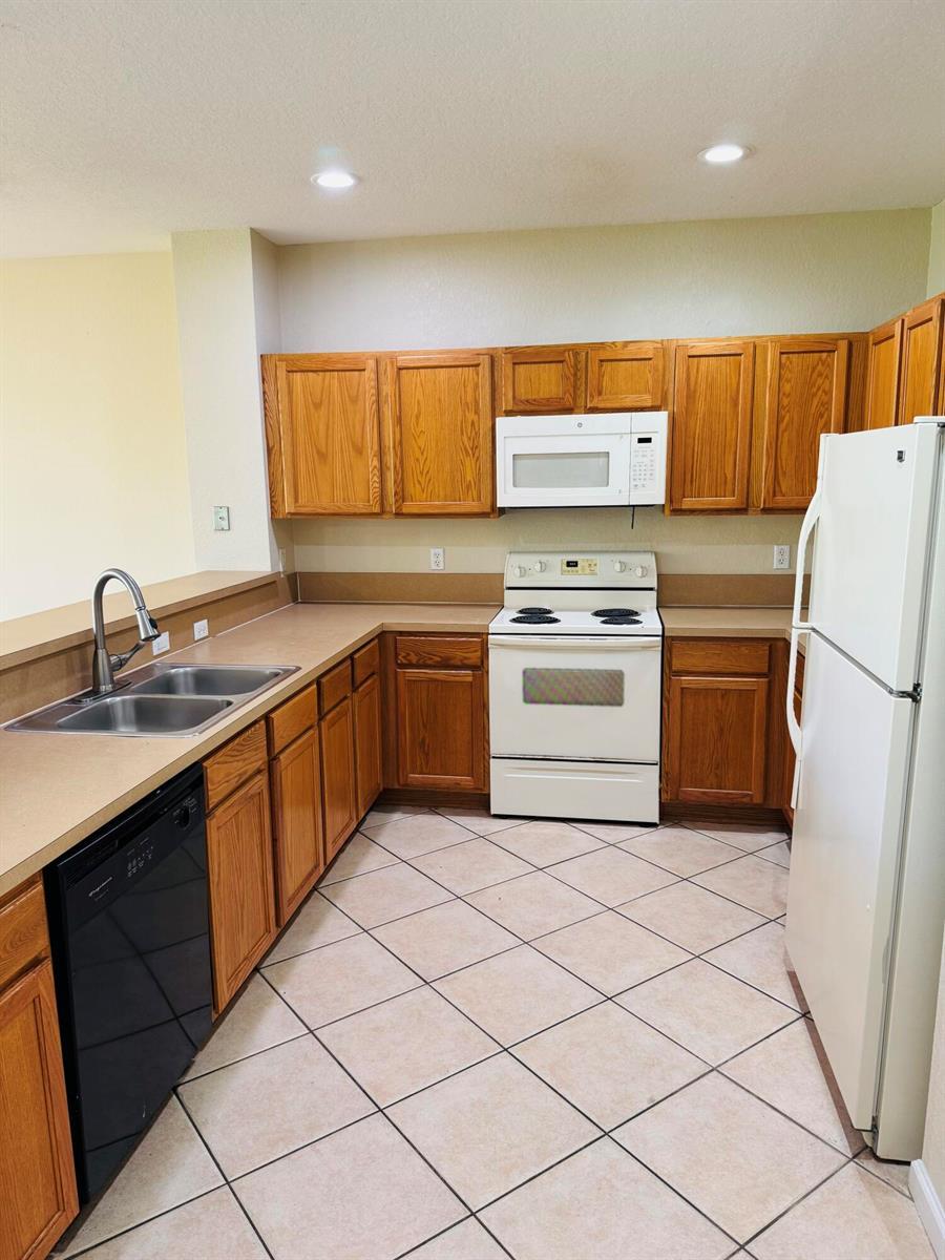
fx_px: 874
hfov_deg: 56.8
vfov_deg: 71.6
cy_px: 630
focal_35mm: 24
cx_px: 472
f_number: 1.78
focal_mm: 6.76
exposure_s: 1/60
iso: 160
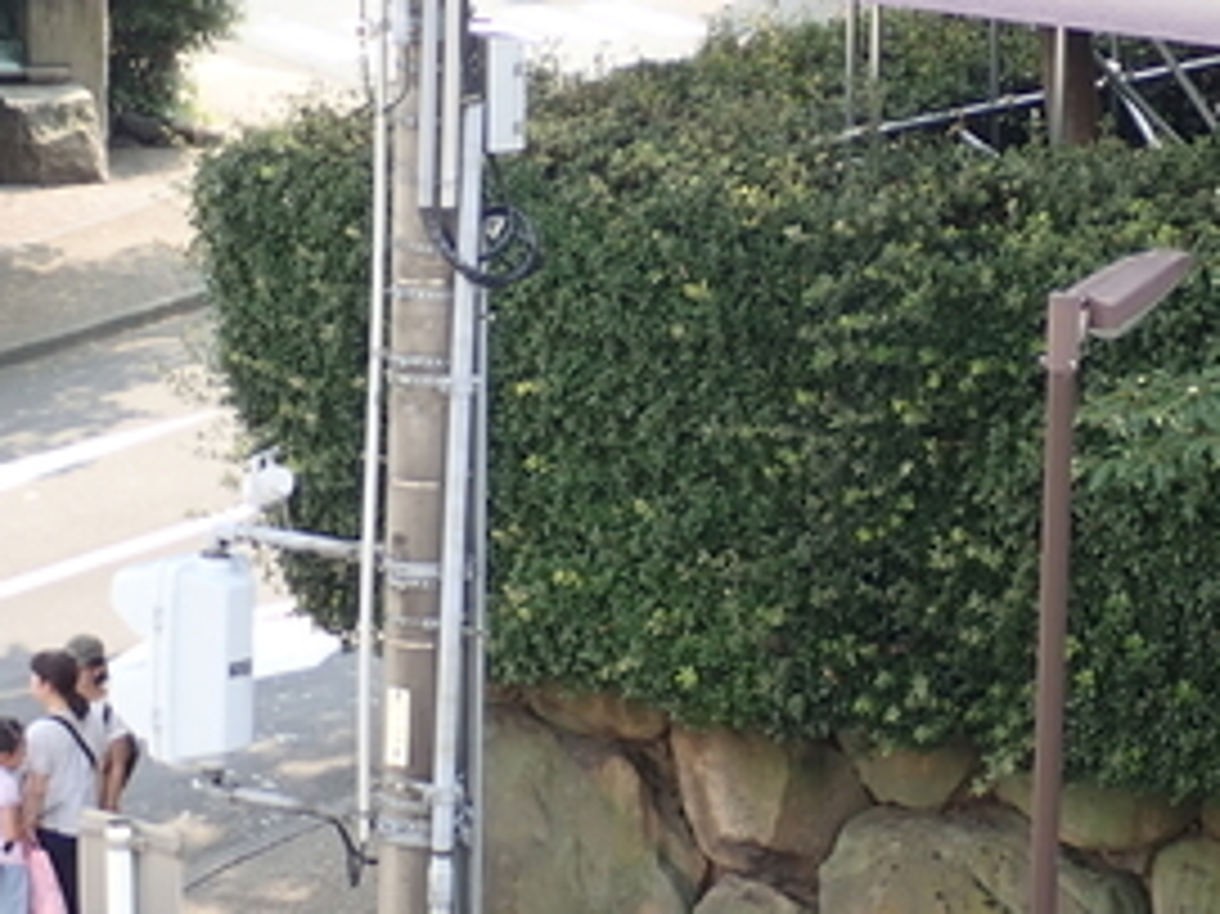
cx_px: 725
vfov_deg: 11.0
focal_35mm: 135
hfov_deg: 14.6
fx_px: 4756
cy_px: 252
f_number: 3.6
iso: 100
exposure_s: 1/160
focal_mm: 11.01
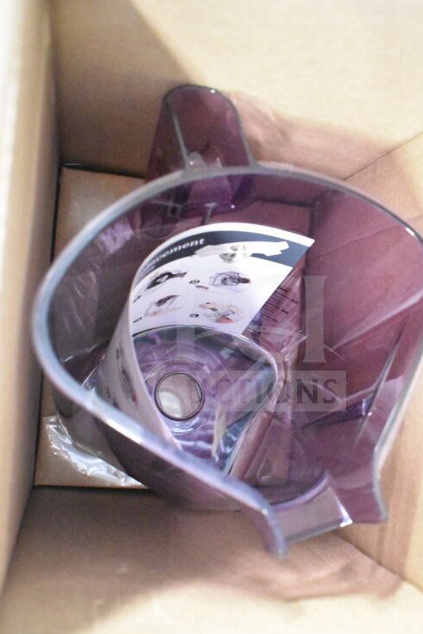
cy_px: 343
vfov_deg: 51.8
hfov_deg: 35.9
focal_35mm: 37
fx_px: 651
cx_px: 250
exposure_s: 1/30
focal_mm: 20
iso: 16000
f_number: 3.8
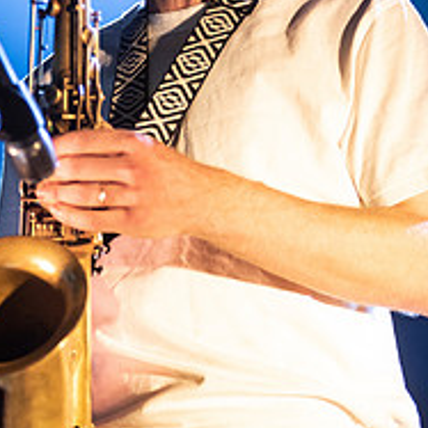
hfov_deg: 9.0
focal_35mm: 194
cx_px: 240
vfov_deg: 9.0
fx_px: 2714
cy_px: 71
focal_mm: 95
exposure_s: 1/250
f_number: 3.2
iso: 2000
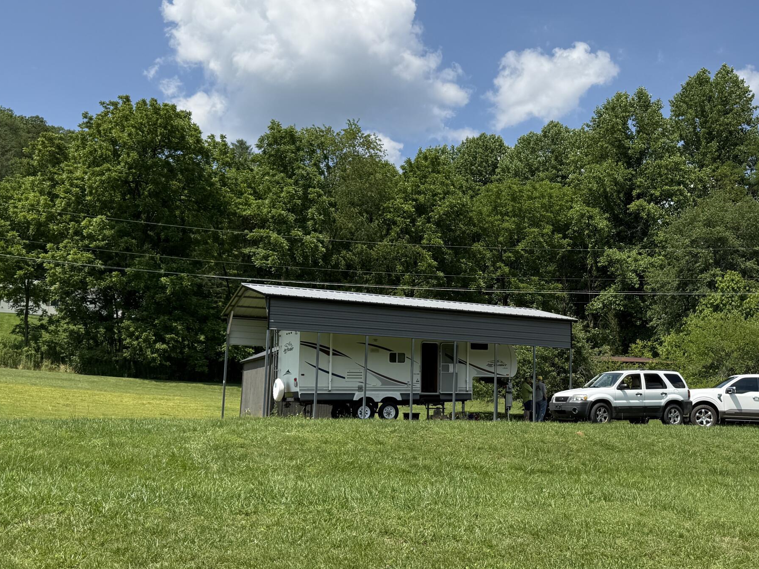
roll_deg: +0.6
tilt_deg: +8.1
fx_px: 877
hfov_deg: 46.1
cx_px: 505
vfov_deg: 36.0
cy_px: 284
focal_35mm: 40
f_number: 1.78
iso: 80
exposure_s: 1/4673
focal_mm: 6.76
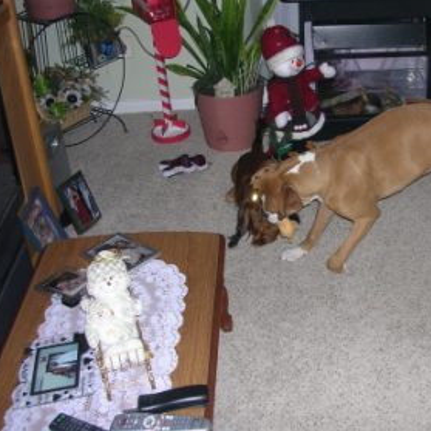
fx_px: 761
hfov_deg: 30.9
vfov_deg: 31.6
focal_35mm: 54
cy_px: 198
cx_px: 337
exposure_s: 1/60.1
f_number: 2.8
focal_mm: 5.8
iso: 97
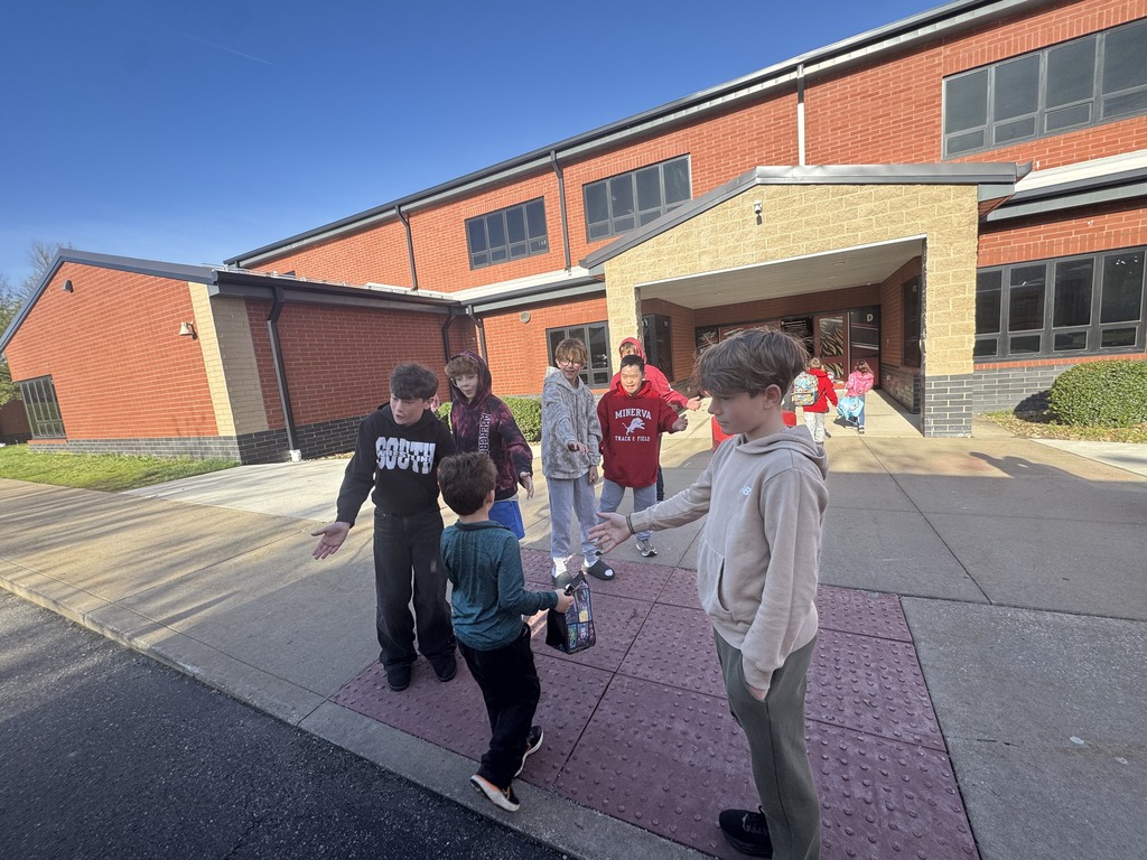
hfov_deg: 102.1
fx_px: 464
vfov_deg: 85.7
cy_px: 430
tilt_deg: -8.3
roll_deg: +5.4
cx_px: 574
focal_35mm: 14
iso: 40
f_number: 2.2
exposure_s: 1/438
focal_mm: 2.22
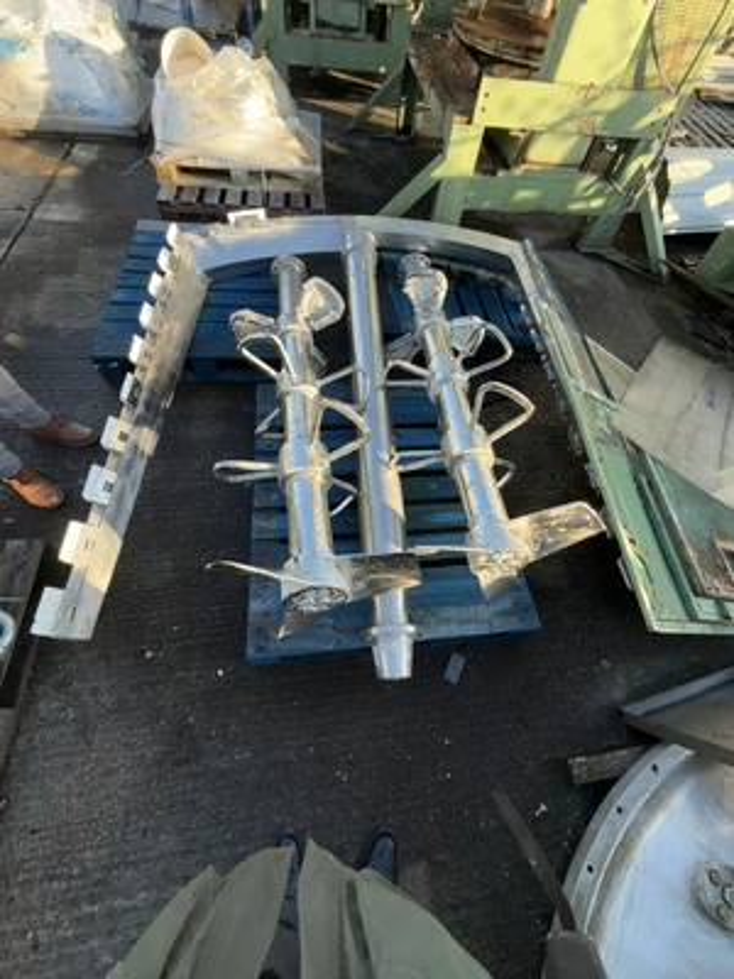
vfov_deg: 102.1
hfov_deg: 85.7
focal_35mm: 14
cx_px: 367
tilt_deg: -59.1
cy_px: 490
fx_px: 396
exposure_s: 1/143
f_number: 2.2
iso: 16
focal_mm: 2.22
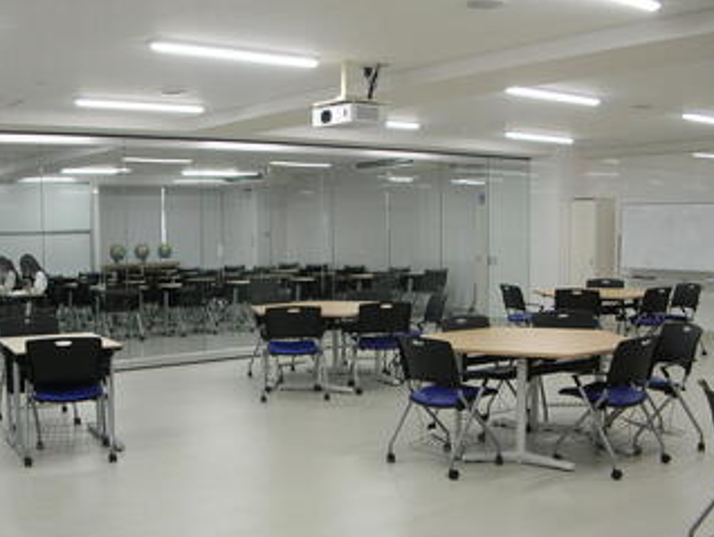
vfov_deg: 32.8
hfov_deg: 42.9
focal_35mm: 44
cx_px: 323
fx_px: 908
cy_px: 333
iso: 50
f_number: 2.8
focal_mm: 5.8
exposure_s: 1/29.5
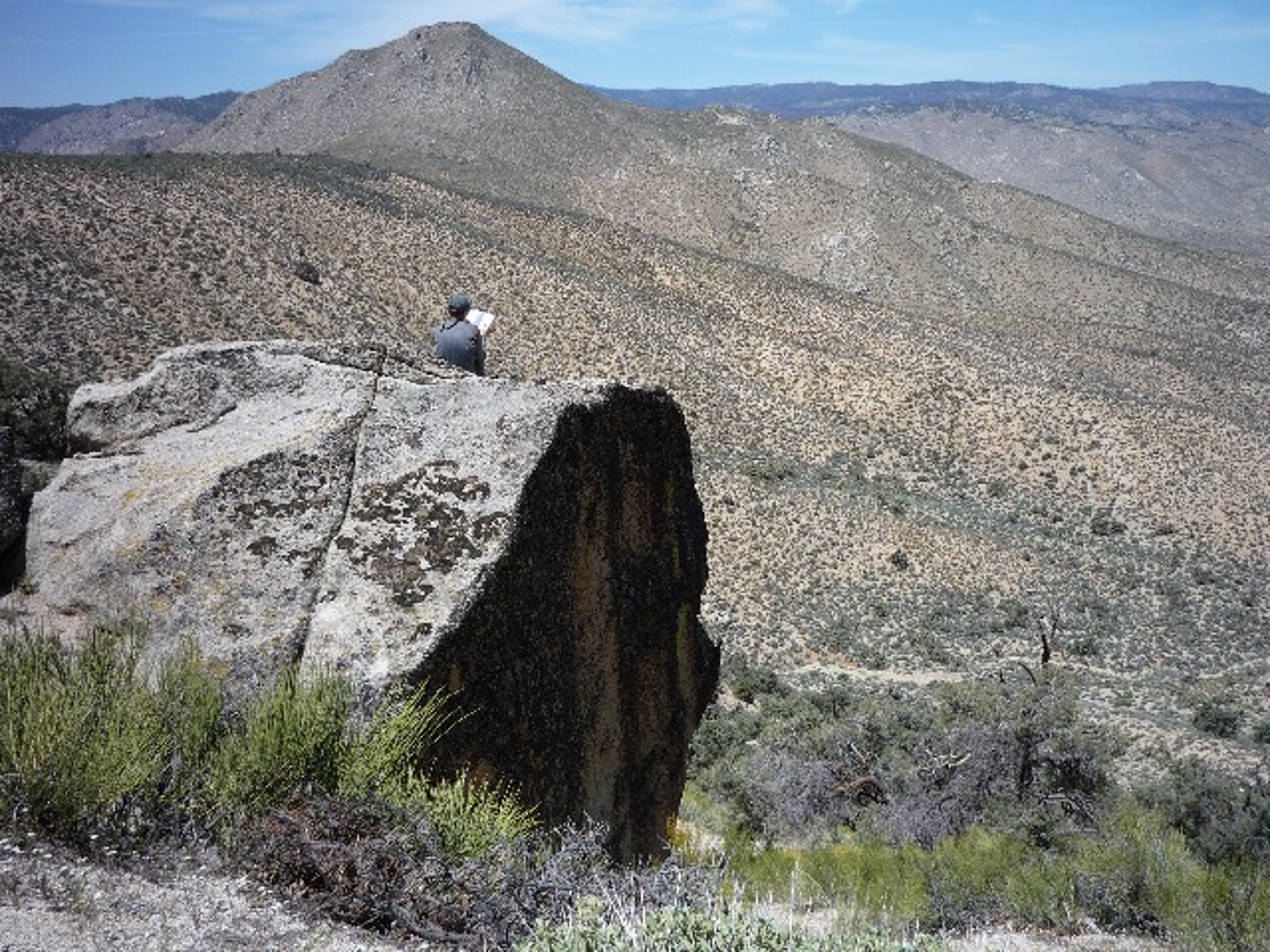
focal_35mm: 32
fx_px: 1174
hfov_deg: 56.8
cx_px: 635
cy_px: 476
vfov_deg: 44.2
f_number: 5.6
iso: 100
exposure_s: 1/400
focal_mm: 5.2
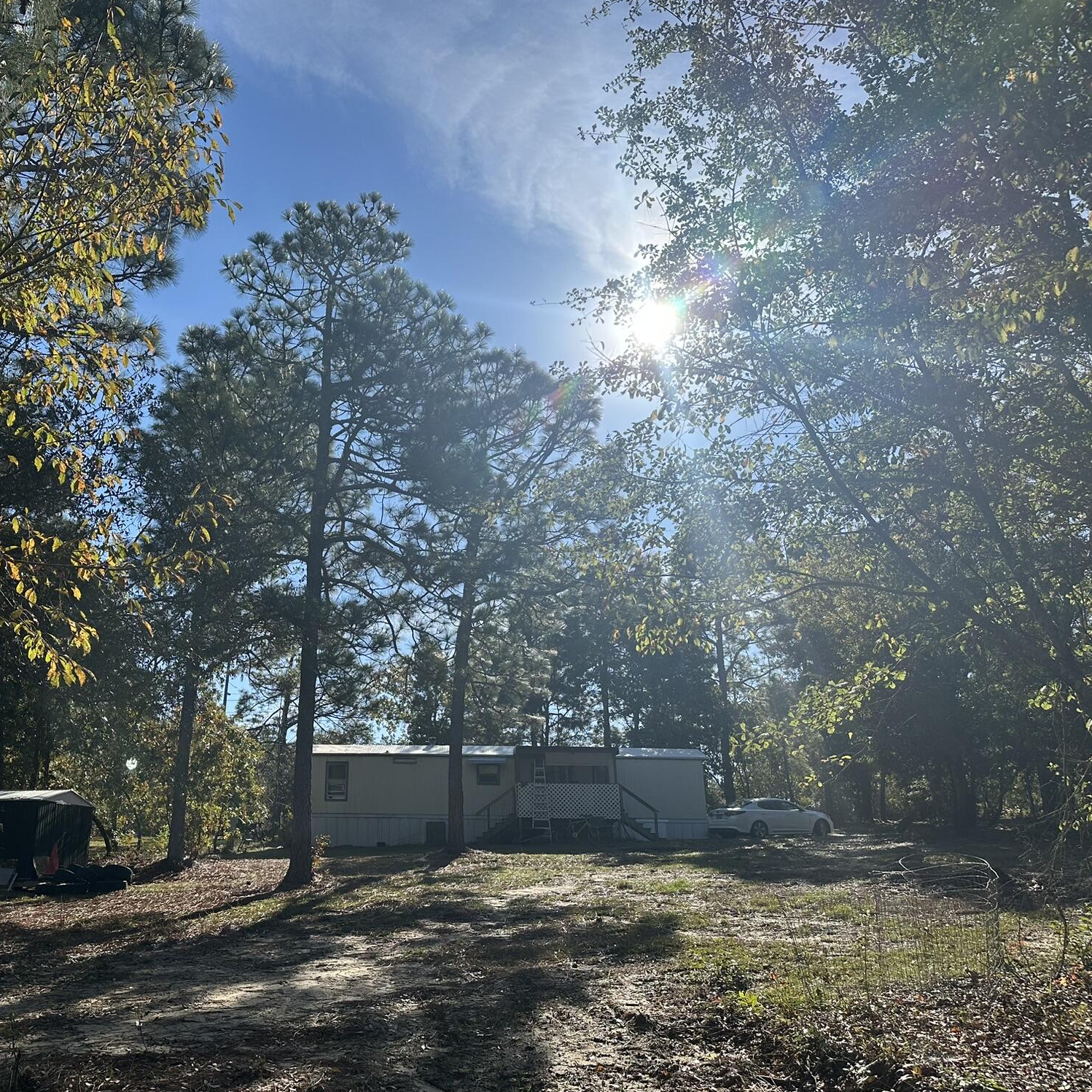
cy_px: 539
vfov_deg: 55.6
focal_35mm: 29
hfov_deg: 54.8
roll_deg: -0.7
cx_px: 389
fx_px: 1035
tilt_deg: +17.7
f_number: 1.78
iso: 80
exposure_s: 1/5848
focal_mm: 6.86
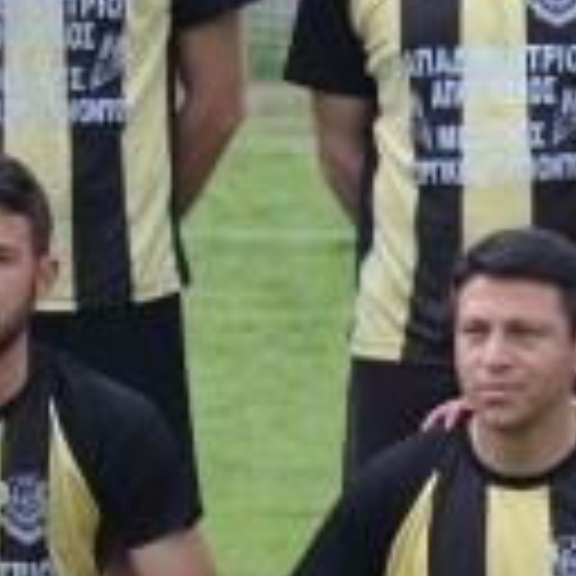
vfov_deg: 4.3
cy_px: 279
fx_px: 7662
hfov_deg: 4.3
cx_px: 549
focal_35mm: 407
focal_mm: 62
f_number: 4.5
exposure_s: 1/1000
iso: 400
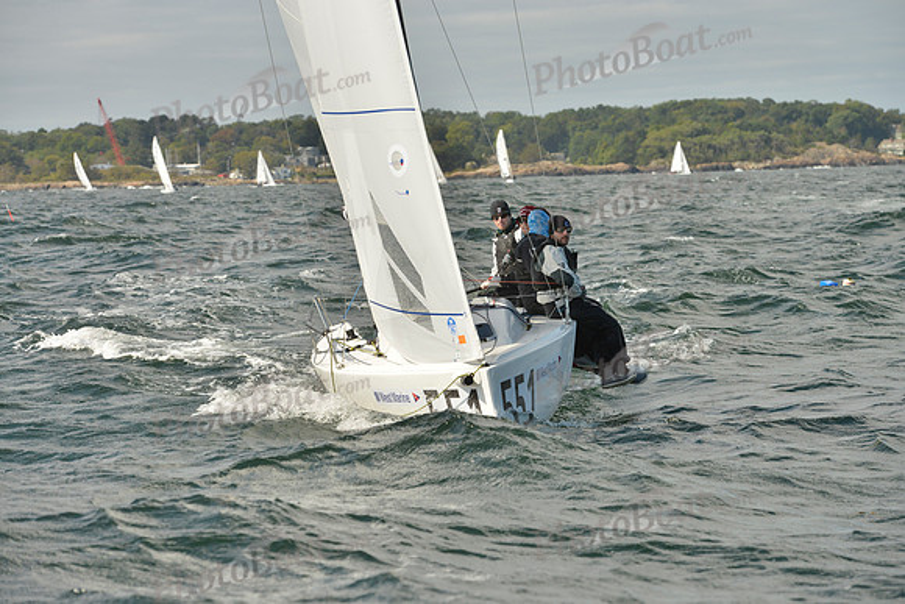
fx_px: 3520
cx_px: 452
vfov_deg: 9.8
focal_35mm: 140
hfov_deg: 14.7
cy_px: 302
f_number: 9
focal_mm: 140
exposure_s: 1/1600
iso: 400
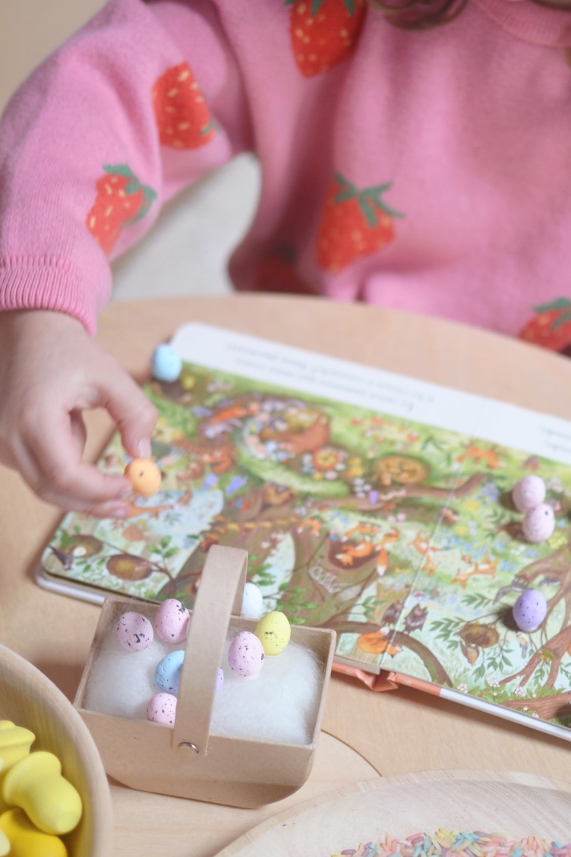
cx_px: 396
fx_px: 1801
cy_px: 323
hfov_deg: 17.9
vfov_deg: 26.7
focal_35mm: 76
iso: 320
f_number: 1.8
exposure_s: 1/100
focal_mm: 35
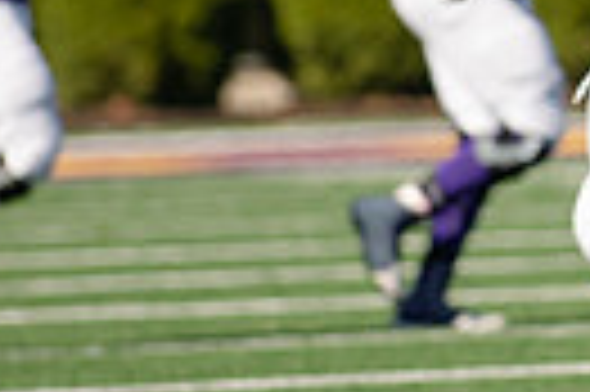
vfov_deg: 1.0
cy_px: -56
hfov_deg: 1.5
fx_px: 21803
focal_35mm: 1332
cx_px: 946
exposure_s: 1/1600
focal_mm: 300
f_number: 3.5
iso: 160
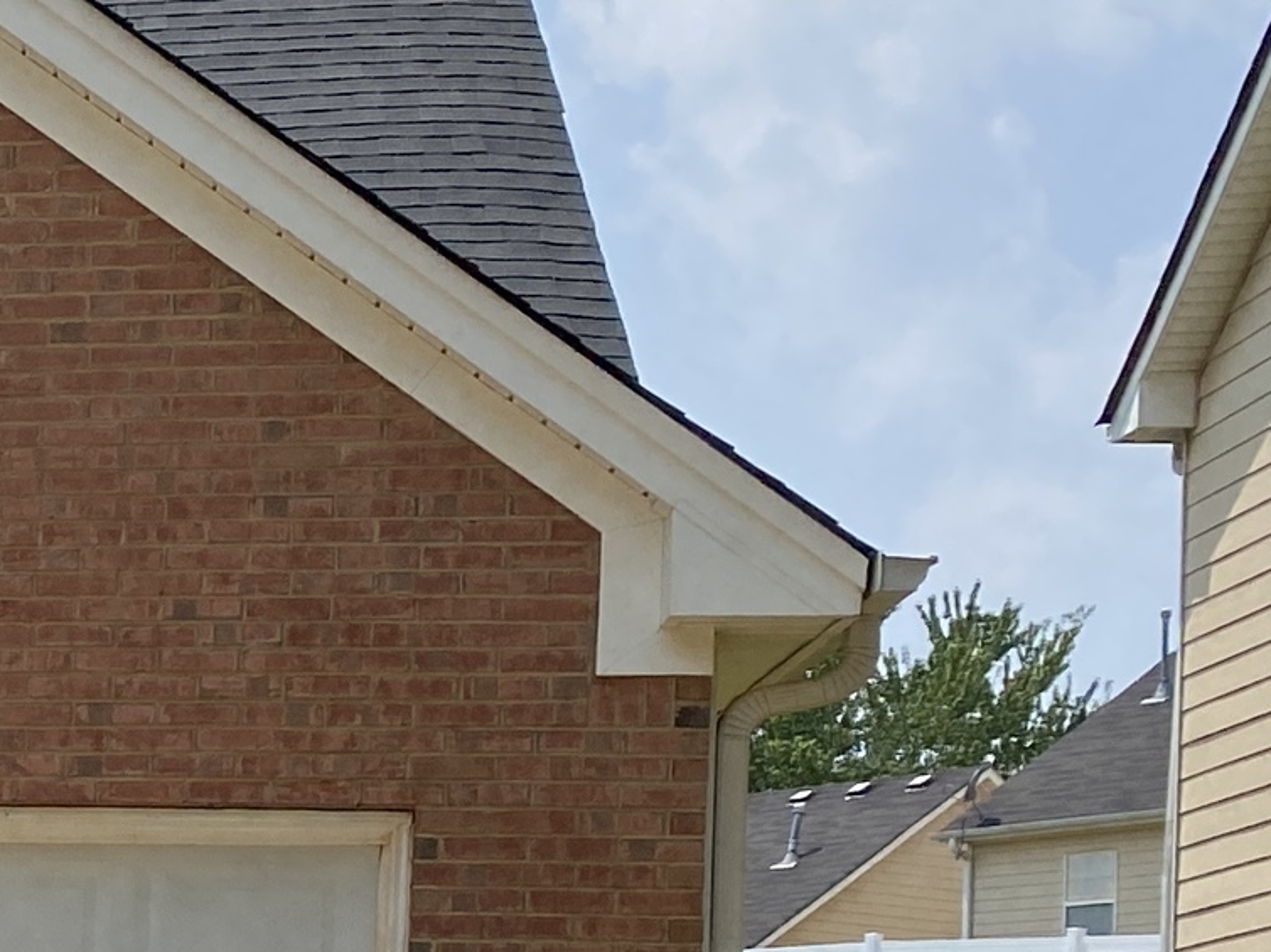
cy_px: 1119
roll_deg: -2.7
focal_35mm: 106
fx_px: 3891
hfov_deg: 15.7
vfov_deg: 13.6
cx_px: -1057
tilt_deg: +1.8
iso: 32
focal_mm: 4.25
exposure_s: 1/3984
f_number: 1.8
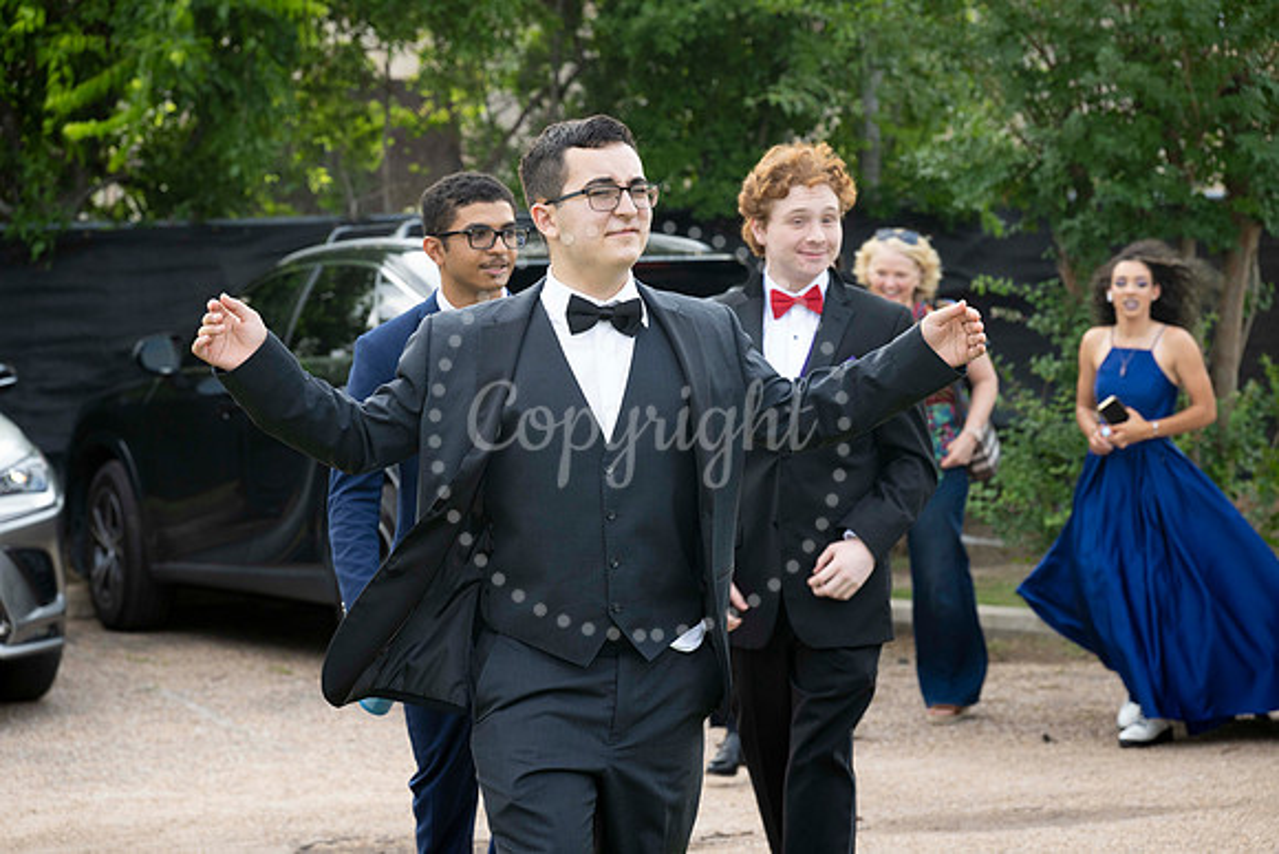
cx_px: 640
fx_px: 4264
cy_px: 427
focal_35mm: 120
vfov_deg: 11.4
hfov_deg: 17.1
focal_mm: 120
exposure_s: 1/200
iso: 500
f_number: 7.1
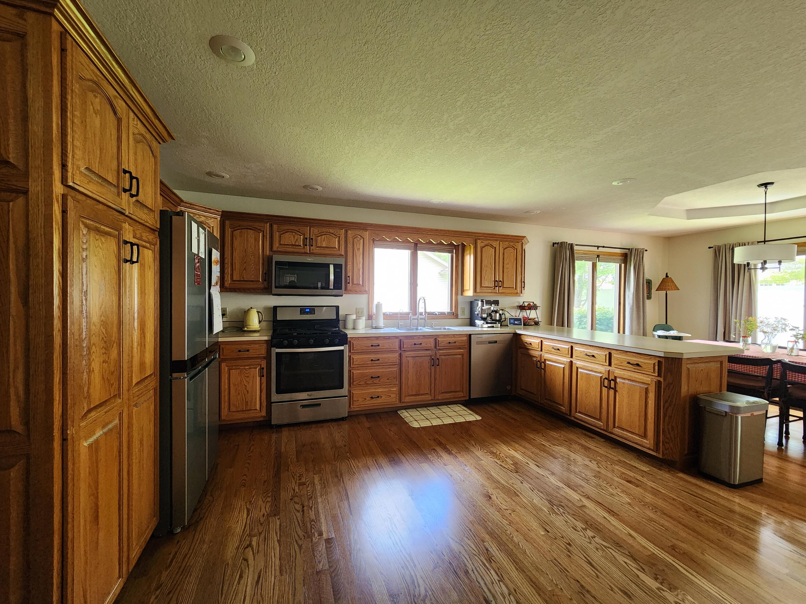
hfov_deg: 106.2
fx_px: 303
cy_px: 302
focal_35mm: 13
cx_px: 403
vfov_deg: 89.9
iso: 400
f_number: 2.2
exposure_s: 1/60
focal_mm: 2.2
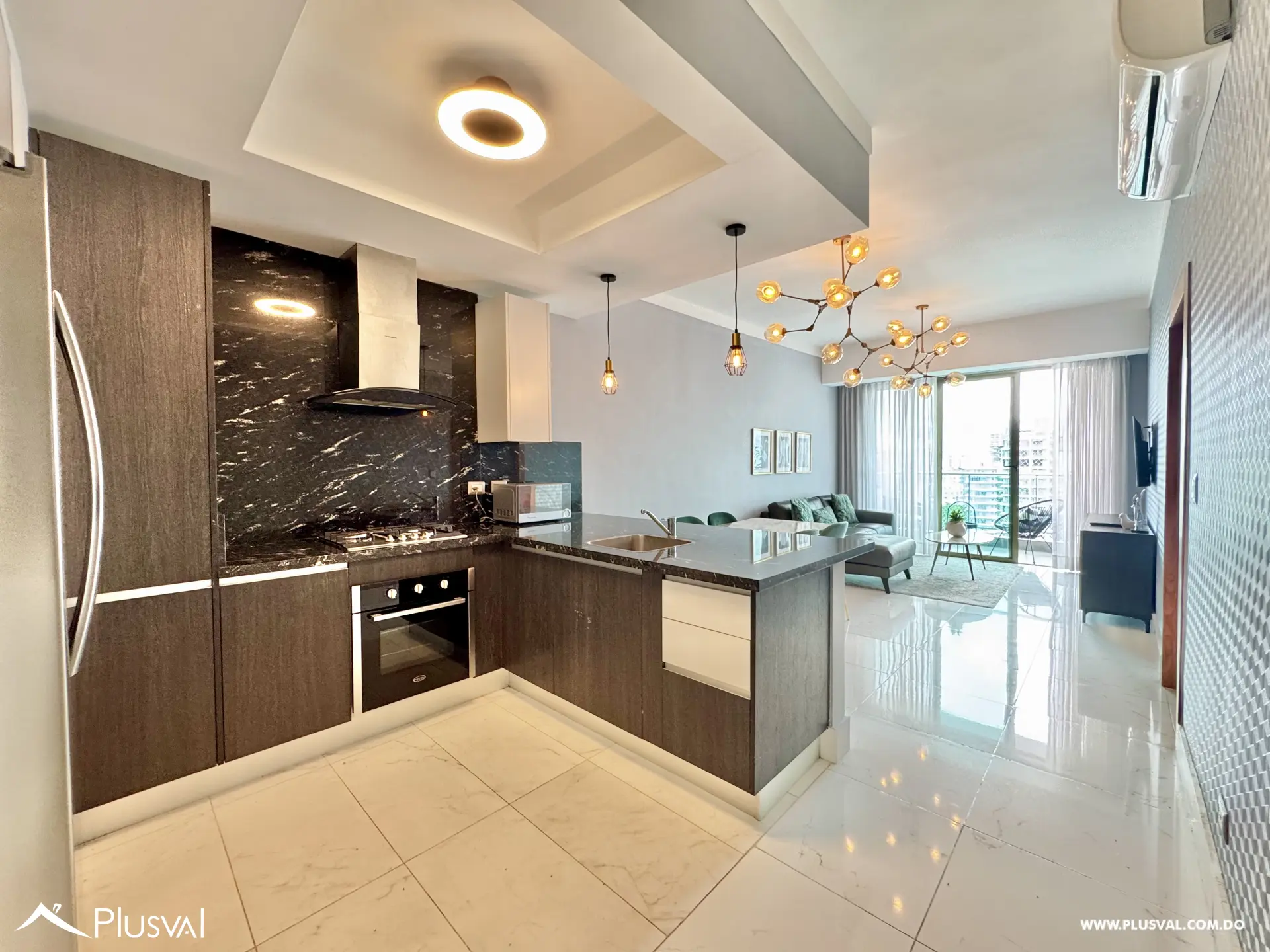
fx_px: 514
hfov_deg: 102.1
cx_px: 635
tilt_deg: -2.2
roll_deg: +0.3
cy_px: 476
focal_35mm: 14
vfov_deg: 85.7
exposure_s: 1/60
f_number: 2.2
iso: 200
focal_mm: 2.22
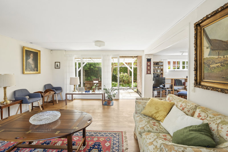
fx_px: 101
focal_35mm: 16
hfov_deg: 96.7
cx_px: 114
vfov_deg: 73.7
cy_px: 76
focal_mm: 16
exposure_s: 1/80
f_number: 5.6
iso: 1600
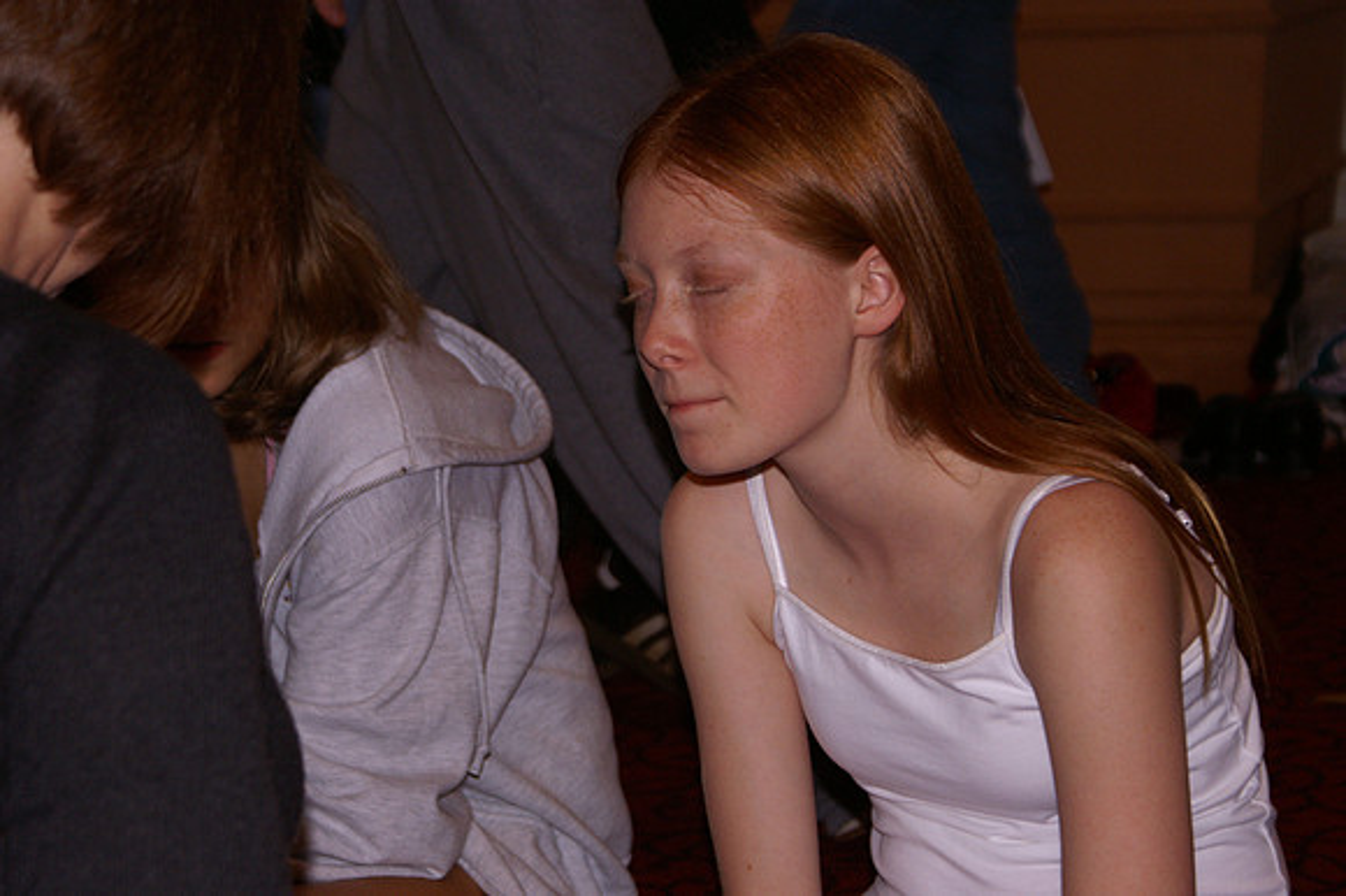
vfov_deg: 13.0
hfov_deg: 19.5
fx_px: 3923
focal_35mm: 105
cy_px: 448
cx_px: 673
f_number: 5.6
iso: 400
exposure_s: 1/125
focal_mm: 70
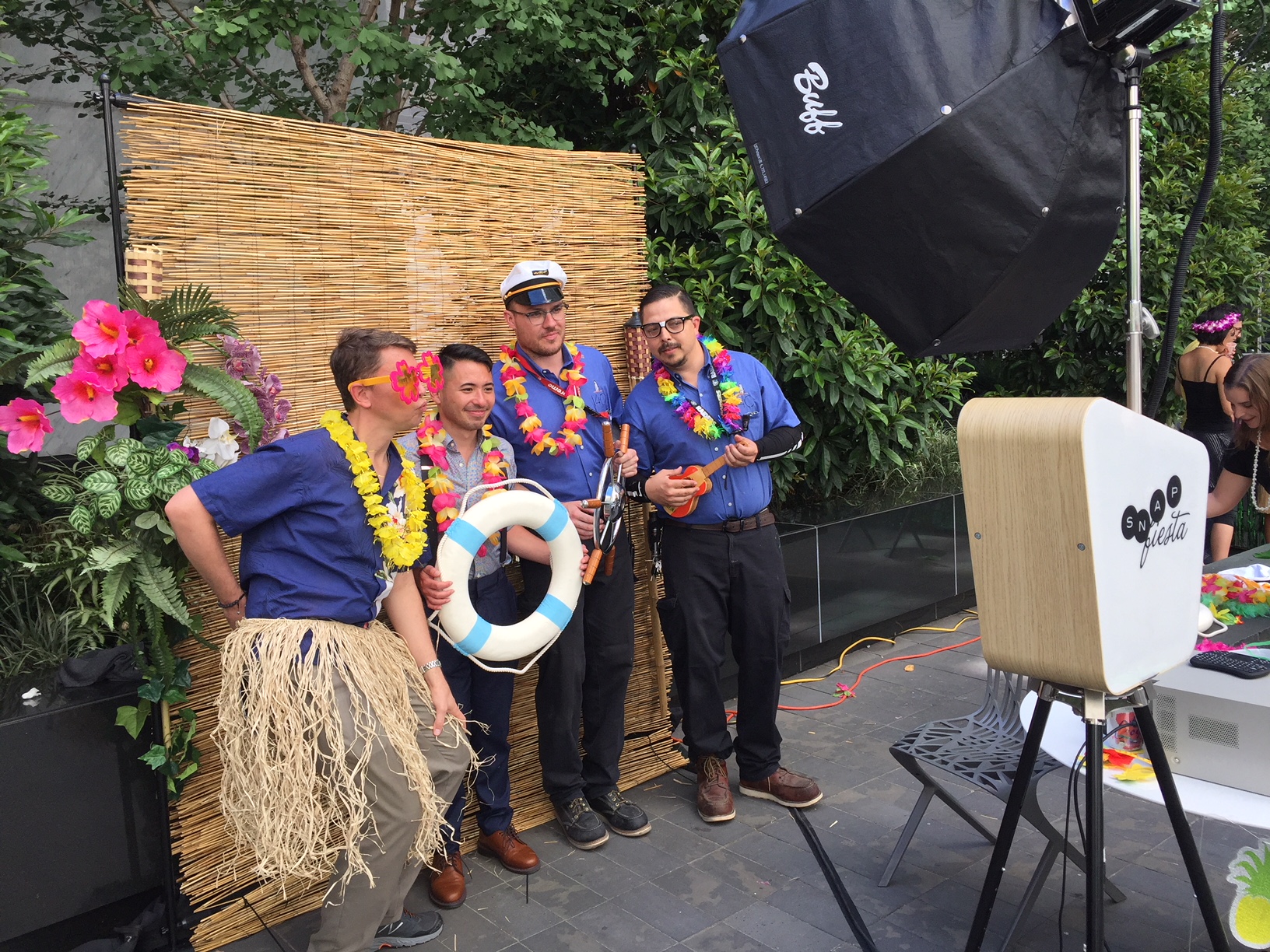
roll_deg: +1.0
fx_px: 1064
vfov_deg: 48.2
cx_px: 635
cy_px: 476
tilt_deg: -3.0
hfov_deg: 61.7
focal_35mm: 29
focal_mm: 4.15
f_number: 2.2
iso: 32
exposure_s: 1/286
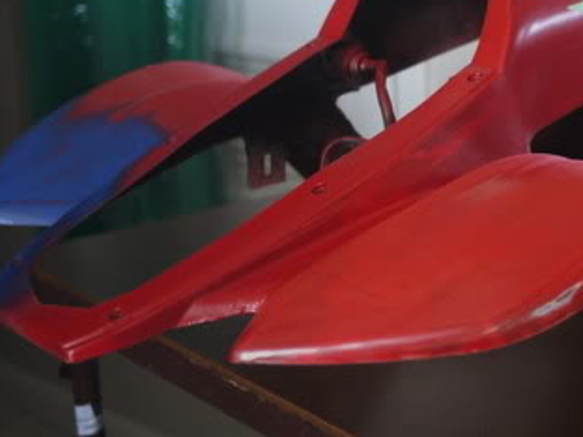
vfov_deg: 18.0
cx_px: 581
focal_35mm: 82
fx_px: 1381
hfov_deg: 22.9
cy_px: 170
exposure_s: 1/30
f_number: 1.7
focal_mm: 20
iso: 400
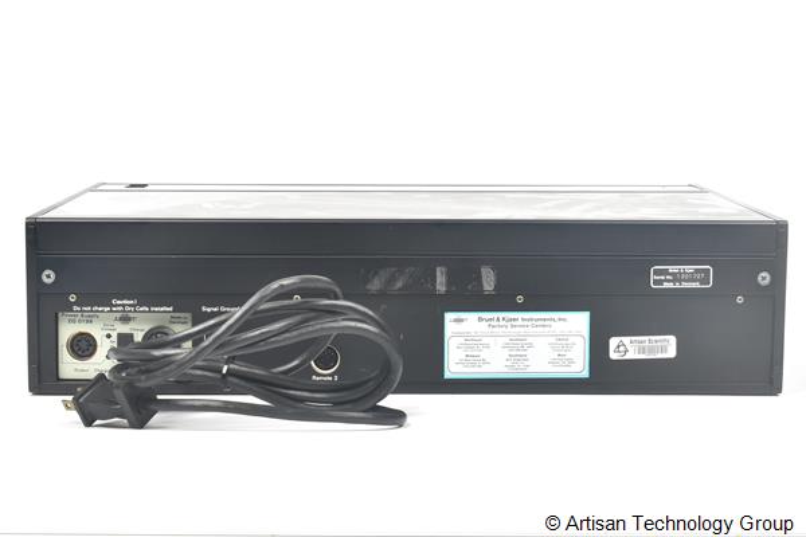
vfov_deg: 28.9
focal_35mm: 46
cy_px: 268
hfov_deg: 42.3
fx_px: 1041
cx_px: 403
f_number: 13
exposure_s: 1/160
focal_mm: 31
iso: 200
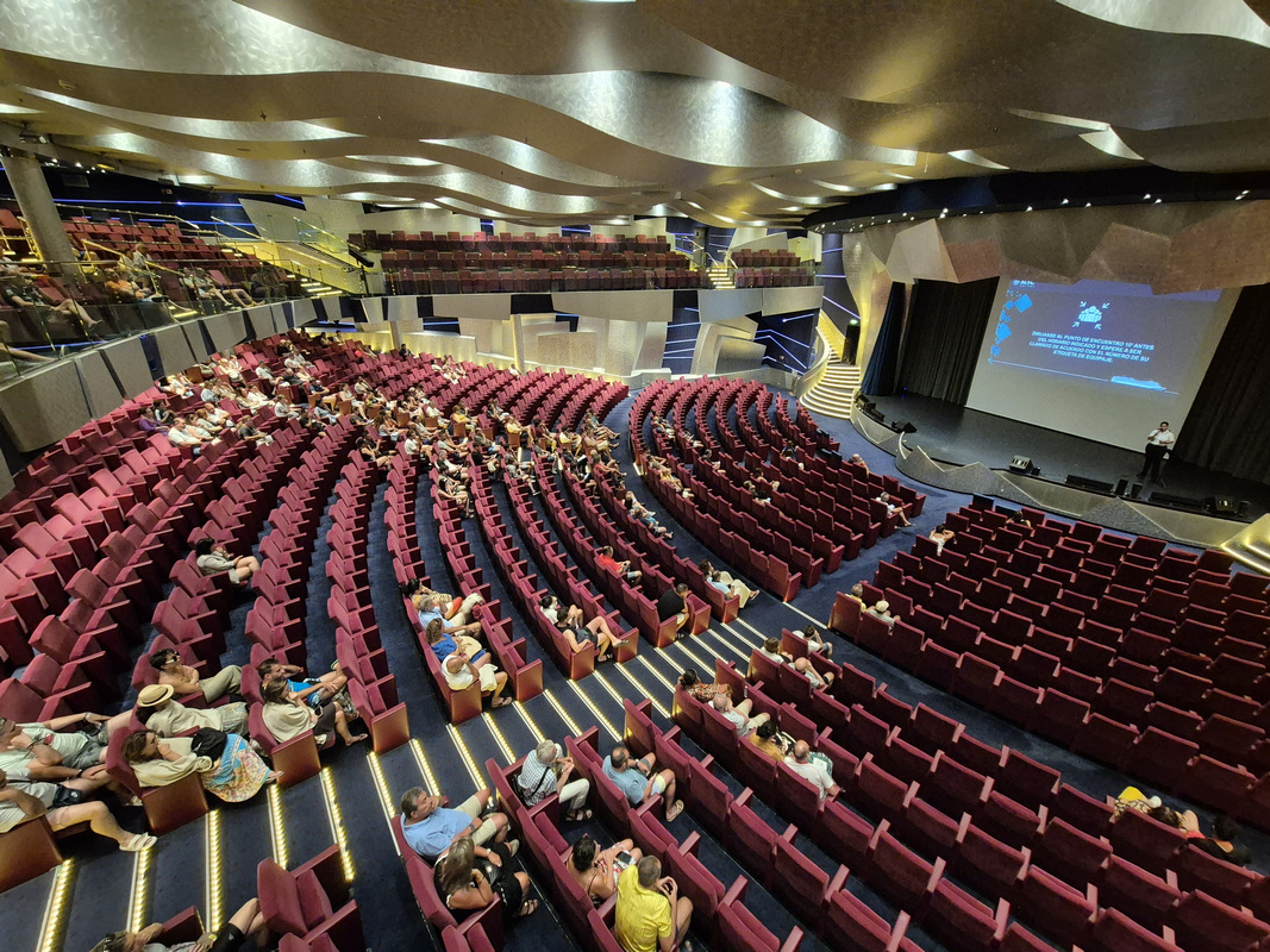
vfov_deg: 89.9
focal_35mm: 13
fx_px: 477
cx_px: 635
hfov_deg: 106.2
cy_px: 476
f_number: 2.2
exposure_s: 1/30
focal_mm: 2.2
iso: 1250
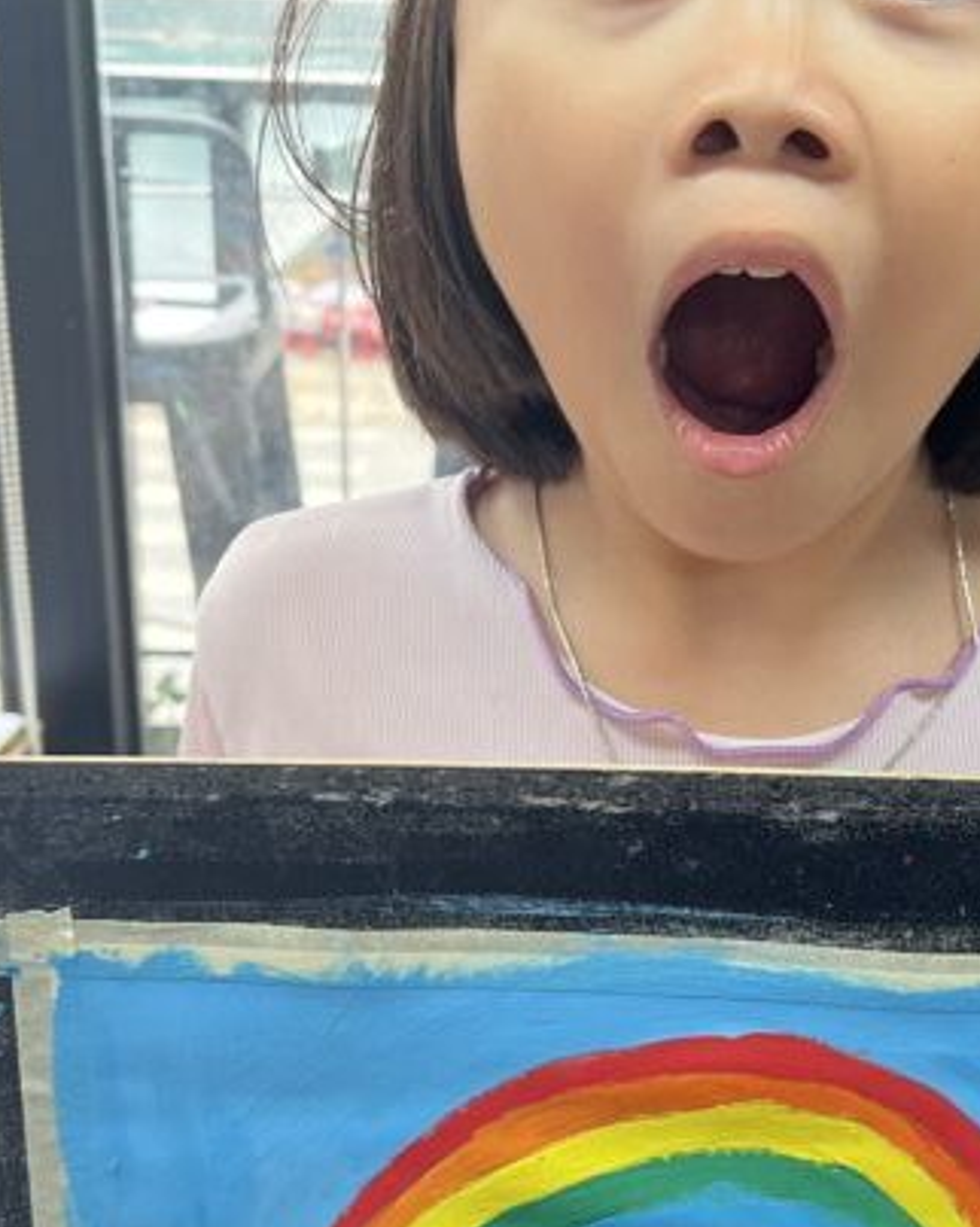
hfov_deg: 24.0
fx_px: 2286
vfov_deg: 30.0
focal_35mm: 63
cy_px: 633
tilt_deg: -20.7
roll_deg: -1.3
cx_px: 685
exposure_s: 1/100
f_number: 1.6
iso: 100
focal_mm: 5.1
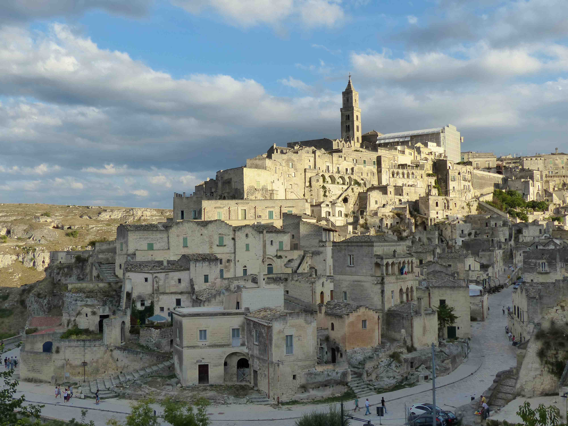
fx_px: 640
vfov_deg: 36.8
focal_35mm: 39
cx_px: 284
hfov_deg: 47.9
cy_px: 213
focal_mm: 6.8
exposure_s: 1/800
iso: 200
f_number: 4
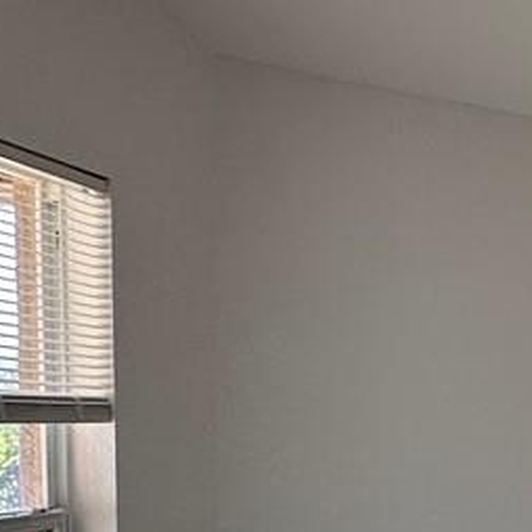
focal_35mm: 78
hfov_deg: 19.1
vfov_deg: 21.7
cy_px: 469
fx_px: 1356
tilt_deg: -0.4
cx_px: 823
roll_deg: +0.3
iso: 64
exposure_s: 1/120
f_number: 2.2
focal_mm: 2.22
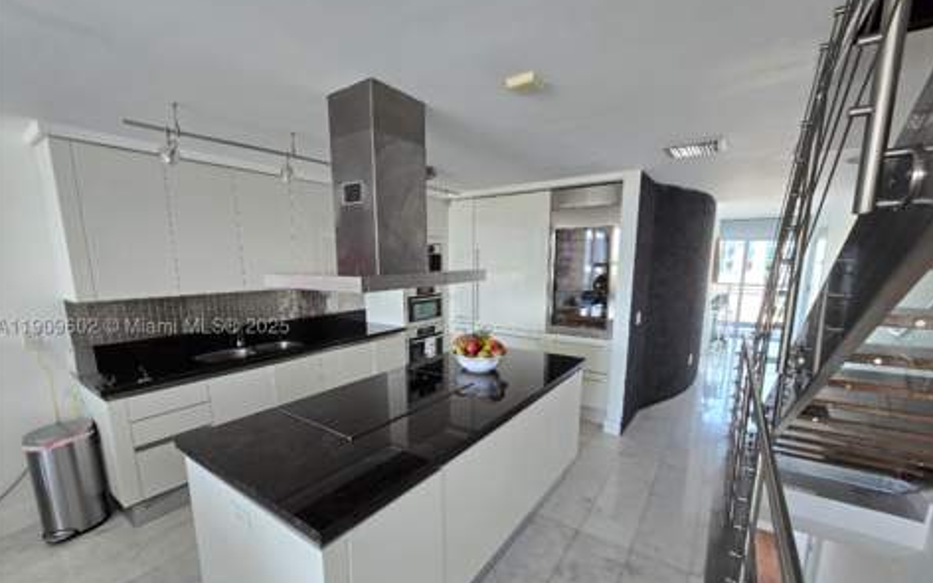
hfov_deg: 105.3
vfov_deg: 78.2
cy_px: 330
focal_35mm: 14
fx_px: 356
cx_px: 465
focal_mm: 2.2
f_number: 2.2
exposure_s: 1/60
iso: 125
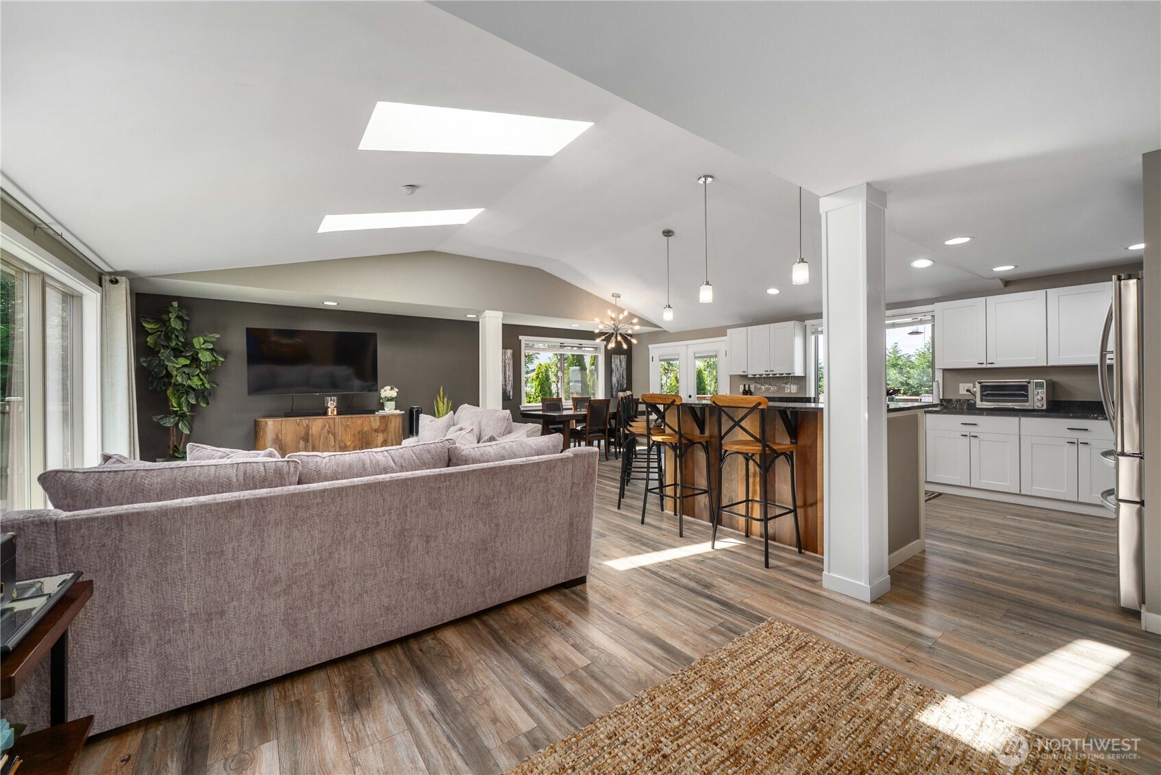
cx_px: 580
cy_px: 388
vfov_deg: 85.5
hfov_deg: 108.3
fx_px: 419
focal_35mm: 13
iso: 1000
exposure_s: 1/20
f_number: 7.1
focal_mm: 13
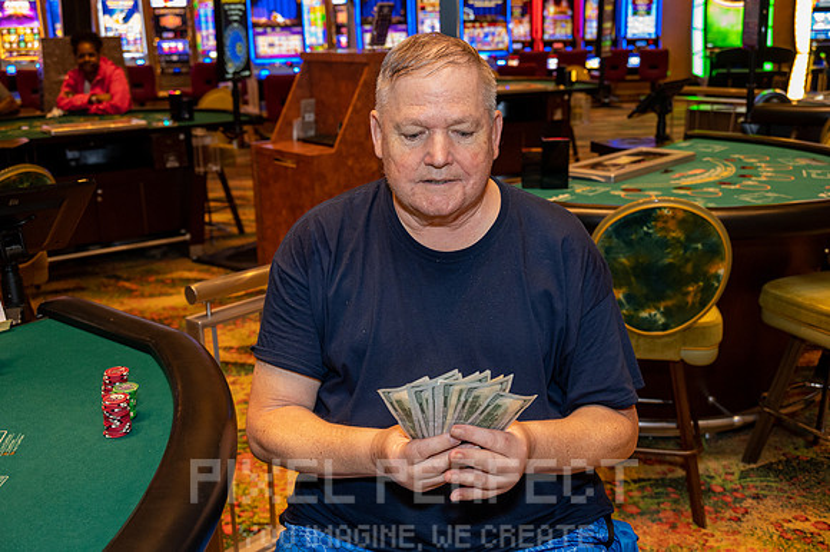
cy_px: 276
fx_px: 853
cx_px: 415
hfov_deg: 51.9
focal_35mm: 37
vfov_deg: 35.9
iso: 4500
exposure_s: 1/60
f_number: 5
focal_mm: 37
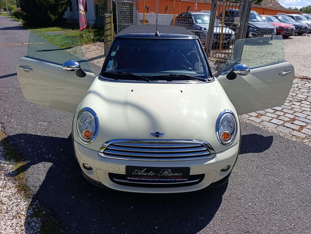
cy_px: 117
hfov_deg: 73.8
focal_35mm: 23
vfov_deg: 59.0
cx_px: 156
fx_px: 207
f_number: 1.6
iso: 50
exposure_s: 1/1041
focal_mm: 6.14
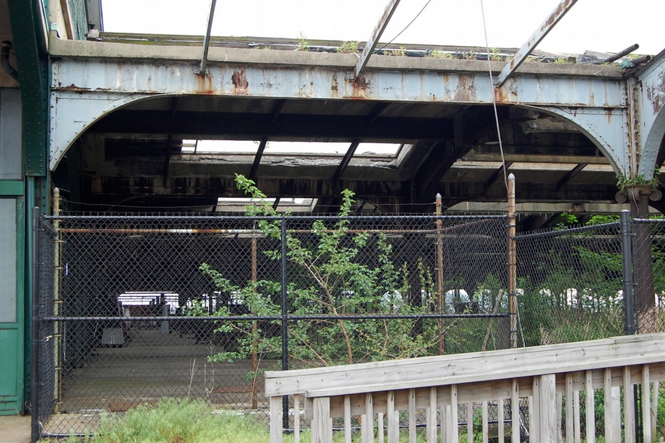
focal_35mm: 52
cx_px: 329
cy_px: 218
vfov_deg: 26.0
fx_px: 960
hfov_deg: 38.2
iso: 400
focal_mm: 34
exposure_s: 1/60
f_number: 8
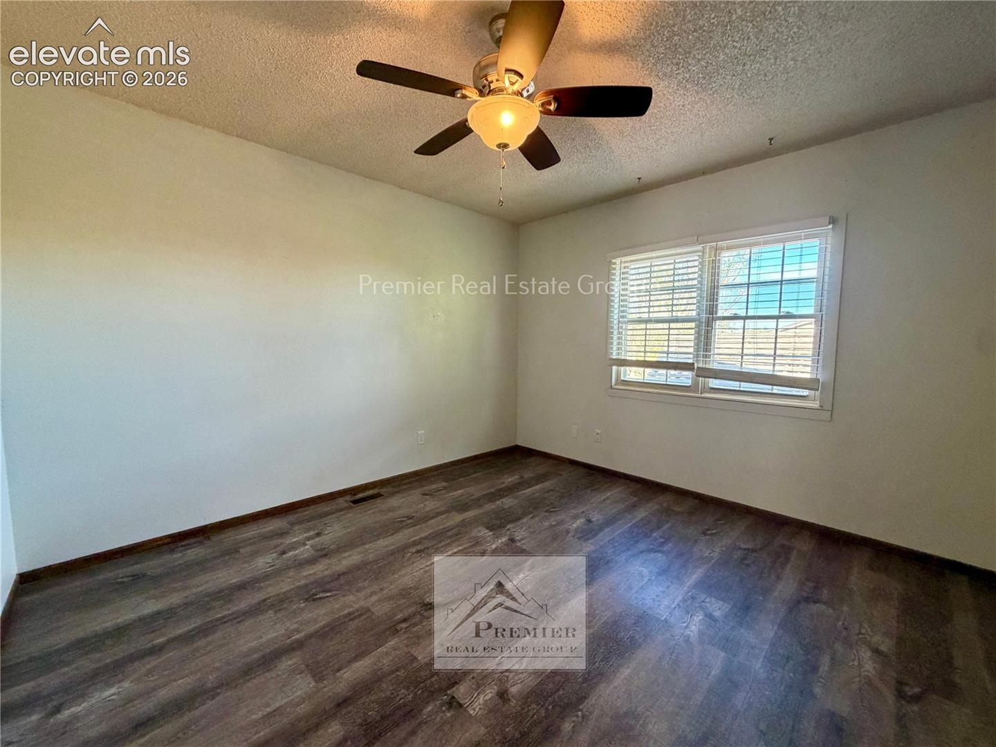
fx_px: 403
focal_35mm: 14
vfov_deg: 85.7
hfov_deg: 102.1
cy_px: 374
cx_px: 498
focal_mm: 2.22
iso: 320
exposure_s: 1/60
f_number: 2.2
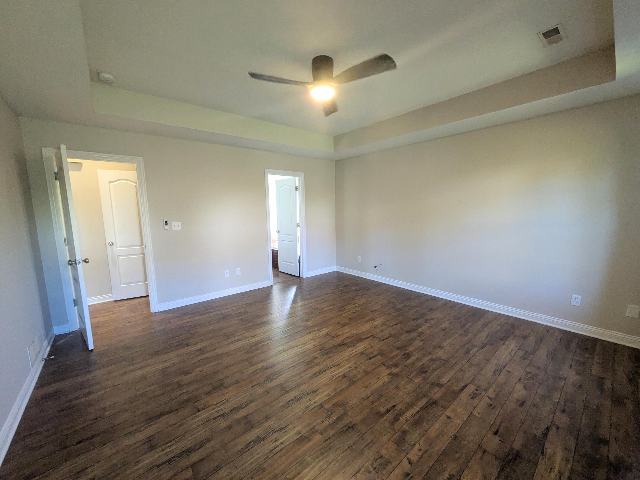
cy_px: 240
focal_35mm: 14
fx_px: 259
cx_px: 320
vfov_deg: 85.7
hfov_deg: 102.0
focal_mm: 1.83
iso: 464
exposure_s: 1/120
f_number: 2.2
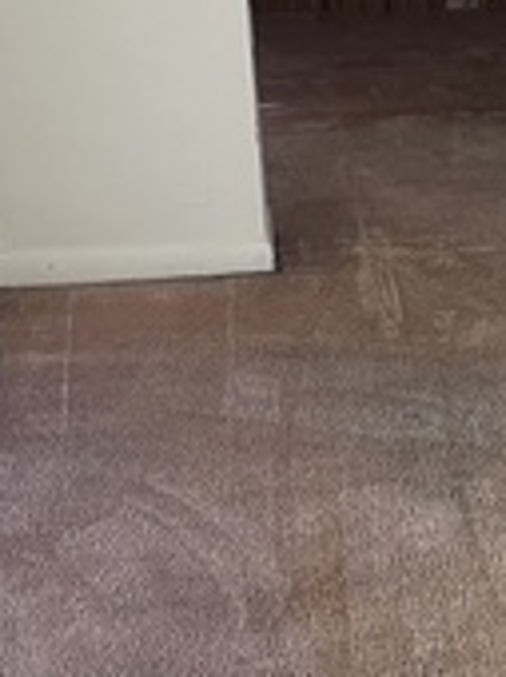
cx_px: 693
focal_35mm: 102
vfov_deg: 19.3
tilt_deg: -21.9
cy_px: 265
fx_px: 1993
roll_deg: +0.7
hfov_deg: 13.8
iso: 200
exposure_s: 1/60
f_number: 1.6
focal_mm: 4.2
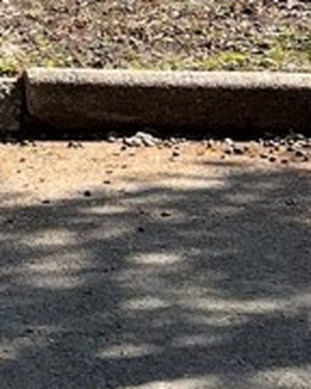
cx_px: -233
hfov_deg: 7.0
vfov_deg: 8.4
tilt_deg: -2.0
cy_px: -413
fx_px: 2497
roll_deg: +0.6
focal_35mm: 217
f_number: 1.6
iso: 50
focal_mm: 5.1
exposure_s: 1/2358
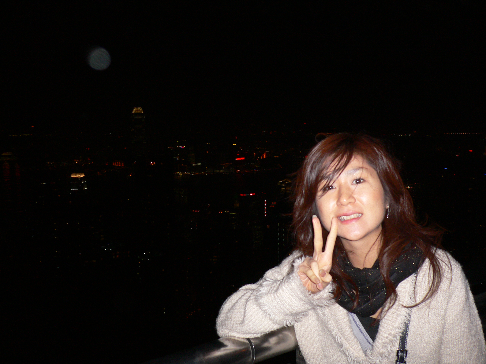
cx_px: 243
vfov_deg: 40.7
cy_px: 182
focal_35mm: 35
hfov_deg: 52.6
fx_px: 491
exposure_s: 1/60
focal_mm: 5.8
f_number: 2.8
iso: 150
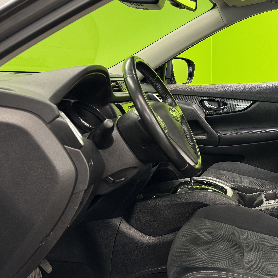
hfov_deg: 36.7
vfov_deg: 39.1
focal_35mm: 43
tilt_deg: -10.3
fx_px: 391
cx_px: 250
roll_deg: -1.2
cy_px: 156
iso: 320
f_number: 1.78
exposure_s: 1/50
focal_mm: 6.76
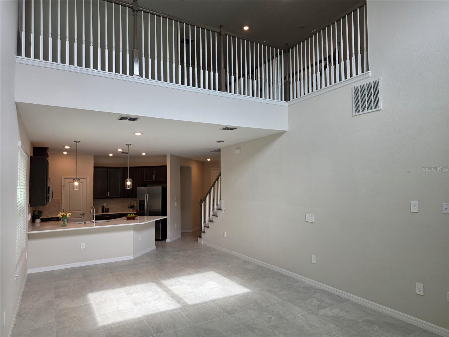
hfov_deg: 73.9
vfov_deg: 58.9
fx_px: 298
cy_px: 168
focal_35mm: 23
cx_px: 224
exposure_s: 1/120
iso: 25
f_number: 1.7
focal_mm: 6.3
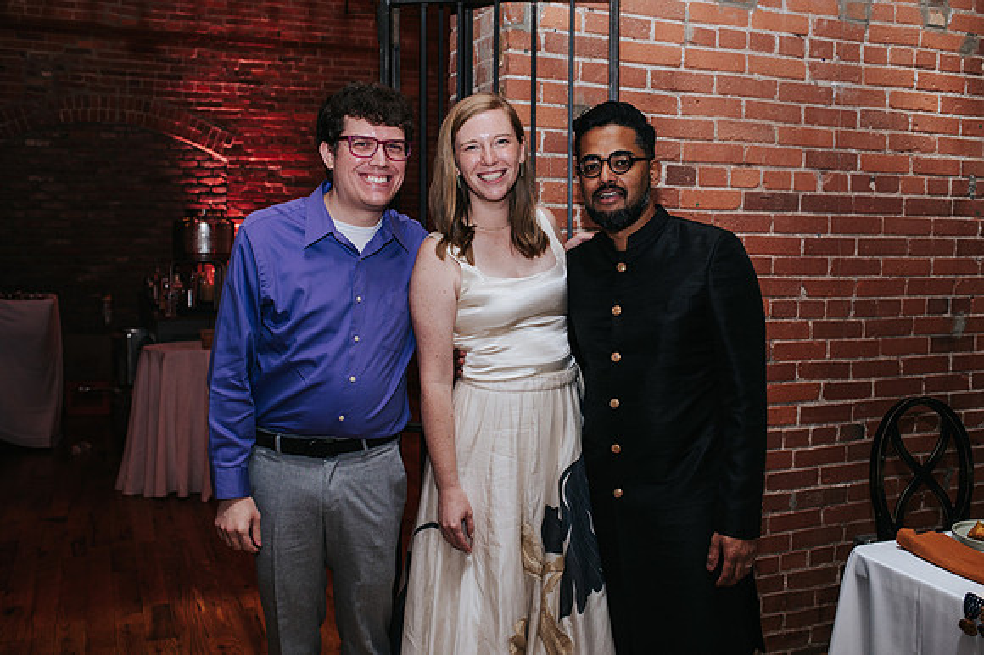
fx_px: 977
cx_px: 503
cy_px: 320
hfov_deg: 53.5
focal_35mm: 36
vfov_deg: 37.1
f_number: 4
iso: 800
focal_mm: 35
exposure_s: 1/200
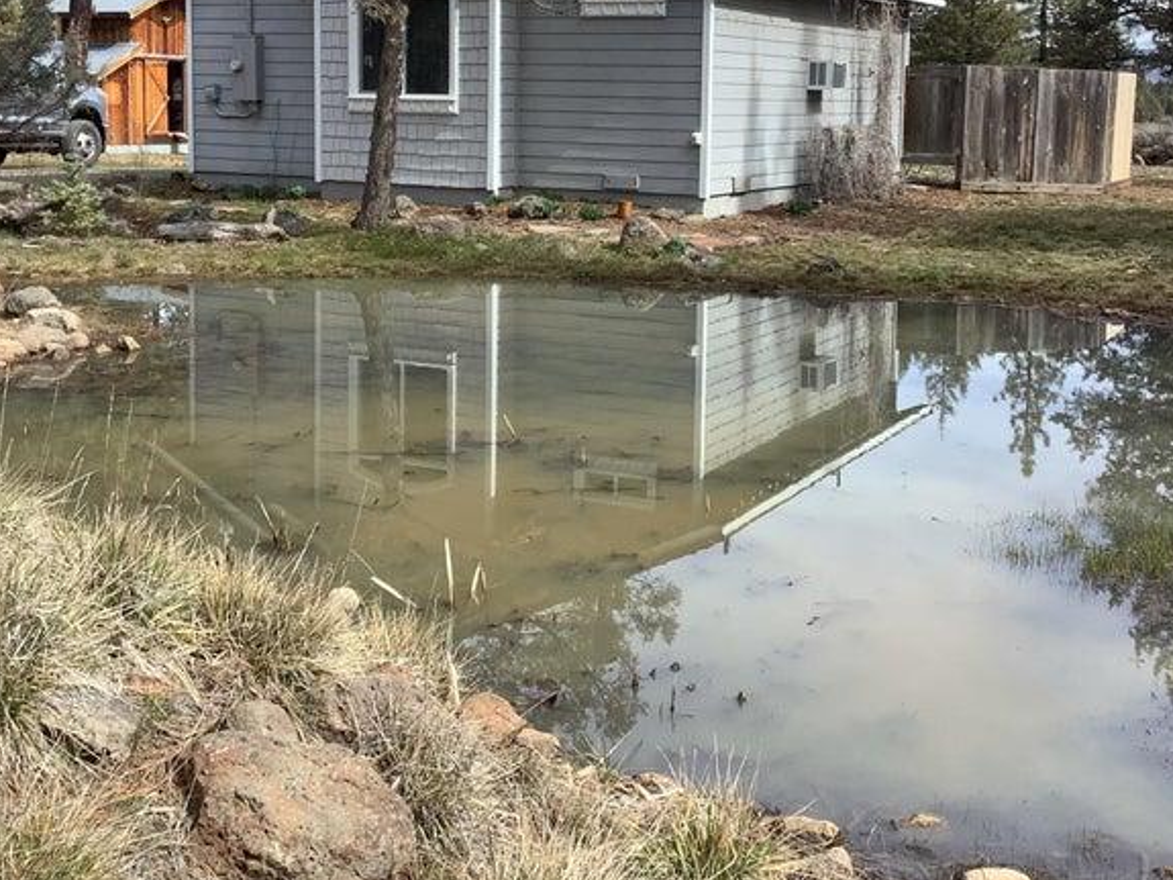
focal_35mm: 46
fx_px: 1558
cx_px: 629
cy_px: 245
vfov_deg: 31.1
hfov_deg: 41.2
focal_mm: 3.3
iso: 25
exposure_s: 1/806
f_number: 2.4
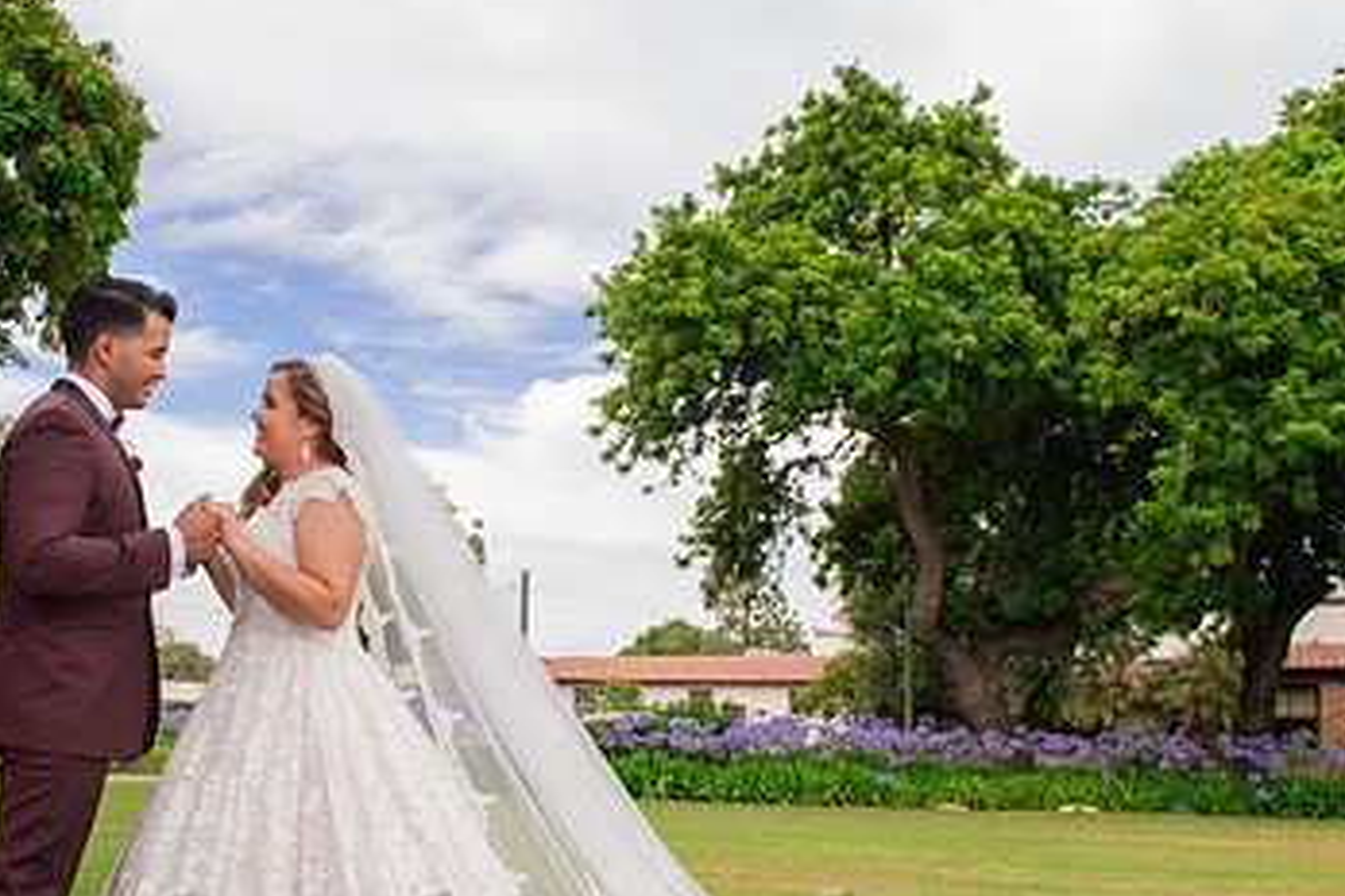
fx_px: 1494
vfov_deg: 33.2
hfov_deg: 47.5
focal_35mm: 40
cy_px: 568
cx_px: 429
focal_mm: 24
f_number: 8
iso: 400
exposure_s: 1/250
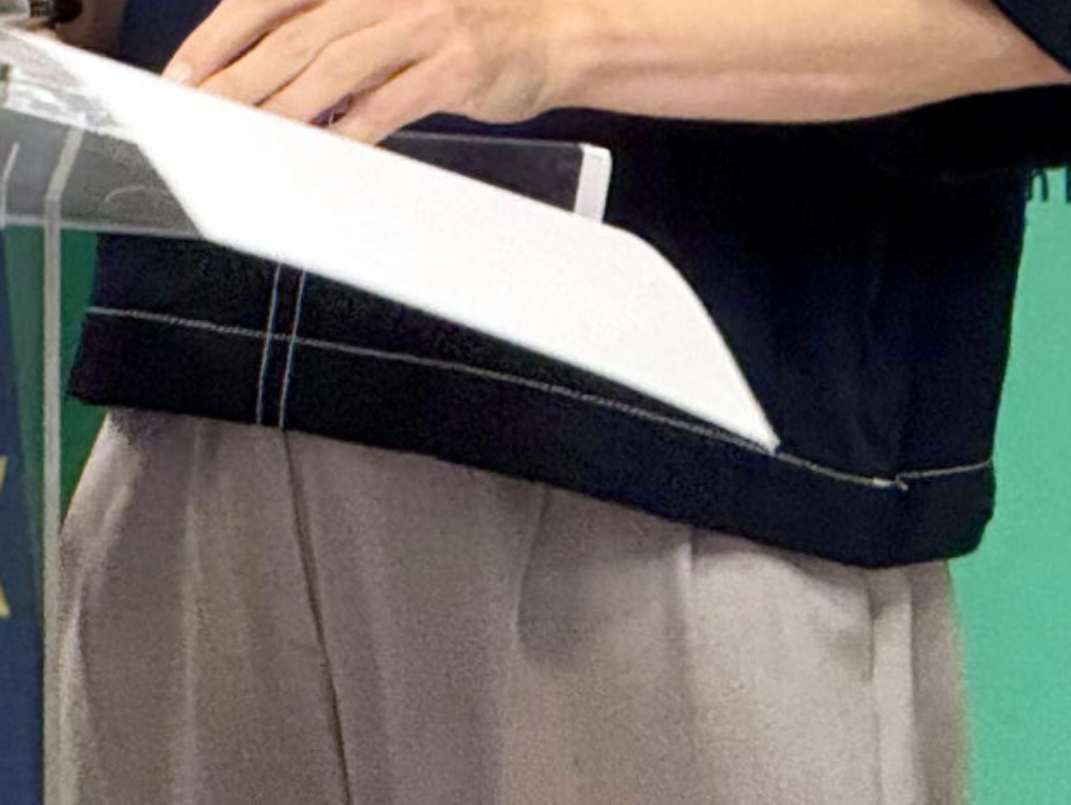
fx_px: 15355
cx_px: 457
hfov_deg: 4.0
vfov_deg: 3.0
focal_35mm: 496
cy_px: -788
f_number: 2.8
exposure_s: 1/50
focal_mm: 15.66
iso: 400
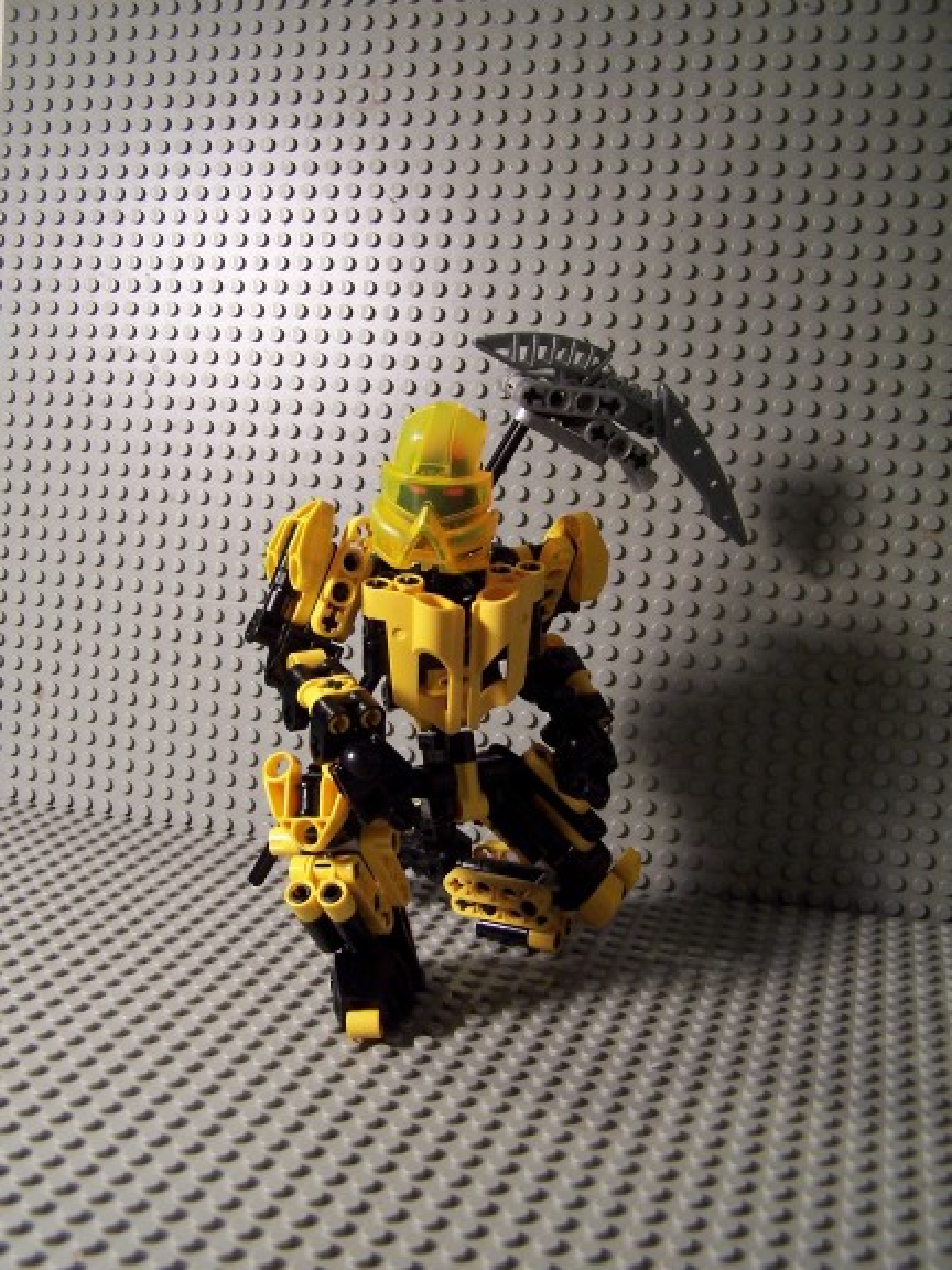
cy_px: 635
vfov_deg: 49.0
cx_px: 476
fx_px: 1393
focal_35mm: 38
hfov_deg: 37.7
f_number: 2.8
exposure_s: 1/30
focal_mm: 6.3
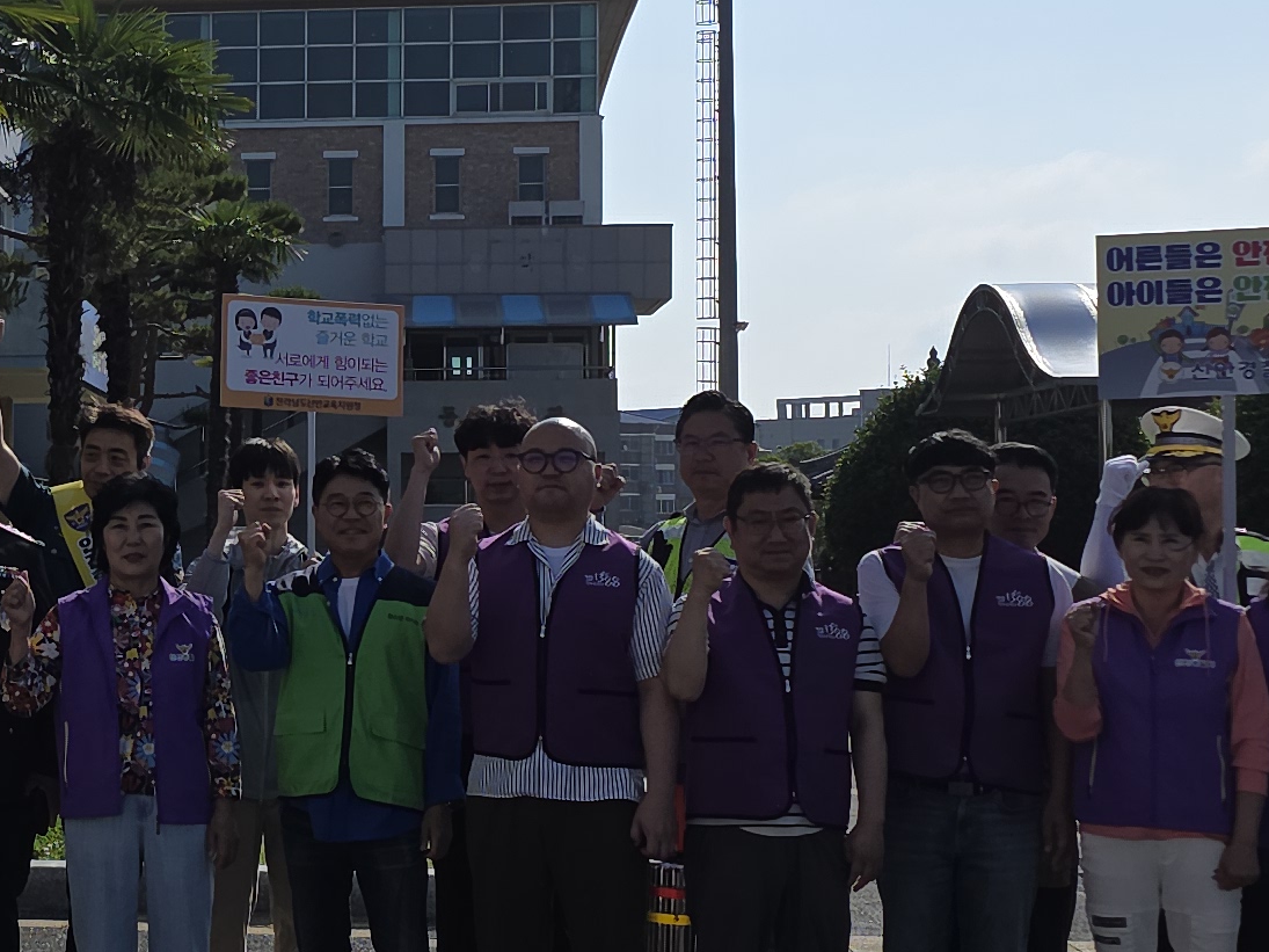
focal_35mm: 84
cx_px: -37
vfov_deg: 17.6
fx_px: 3079
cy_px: 449
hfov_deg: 22.3
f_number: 1.7
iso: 12
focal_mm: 6.3
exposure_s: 1/2259
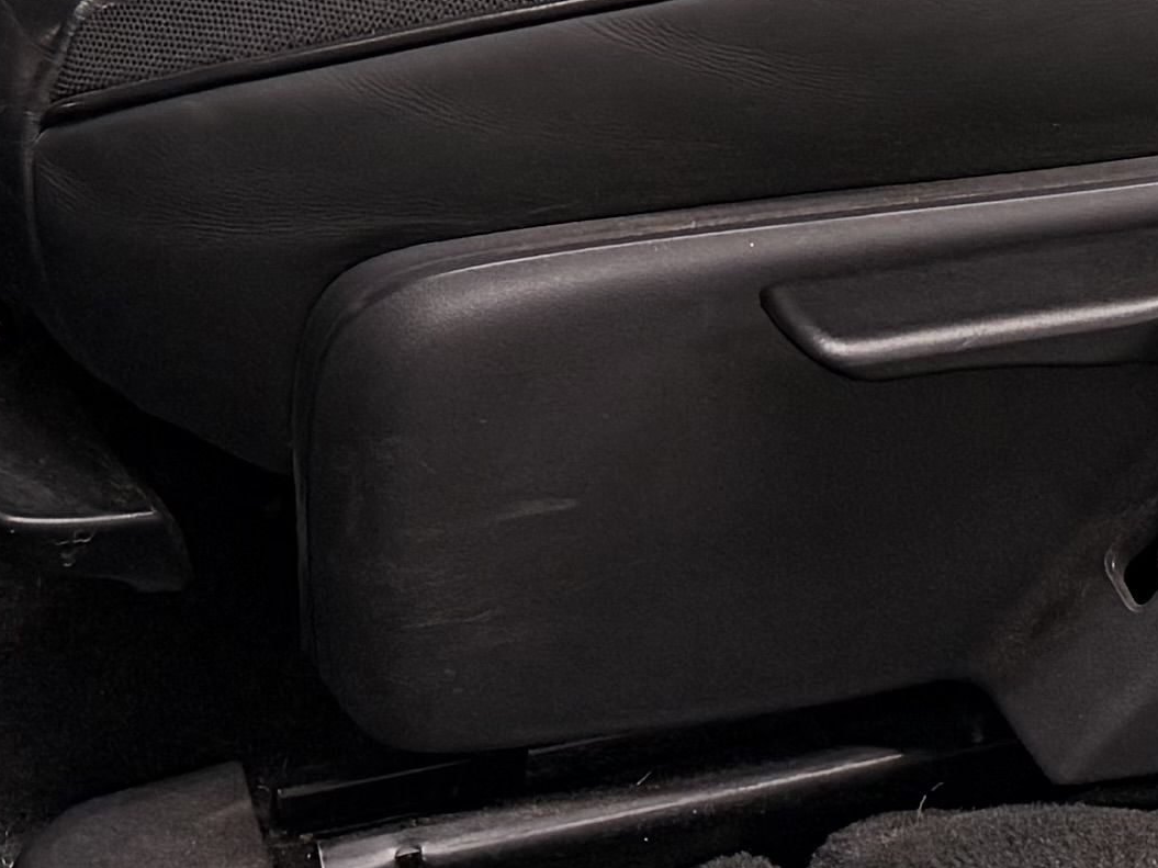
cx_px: 1261
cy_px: -1344
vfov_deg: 9.8
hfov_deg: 14.8
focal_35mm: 130
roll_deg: -2.4
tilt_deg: -16.9
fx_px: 4348
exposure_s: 1/50
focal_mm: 6.76
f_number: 1.78
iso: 160
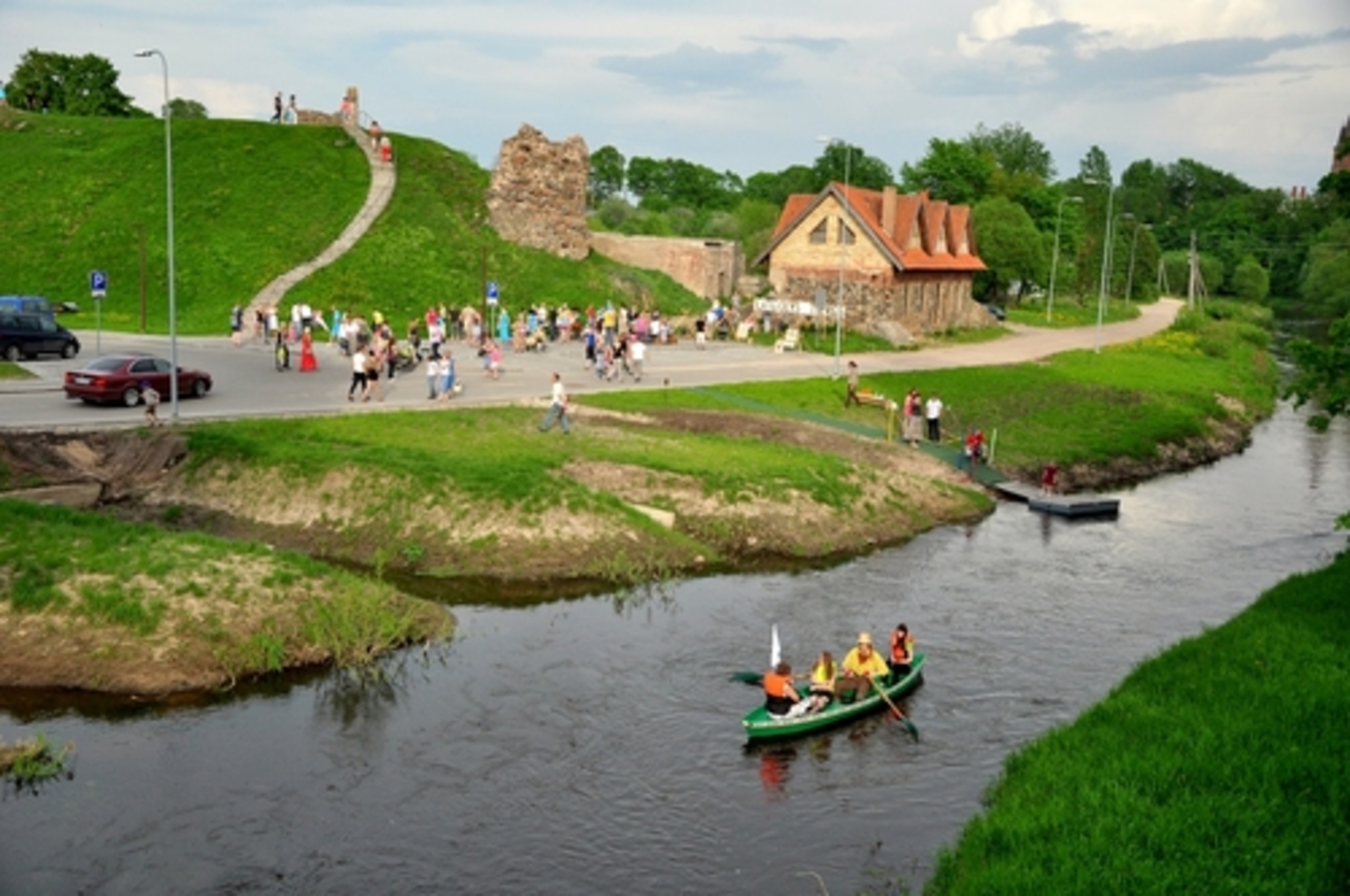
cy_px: 448
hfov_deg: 51.3
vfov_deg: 35.4
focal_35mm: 38
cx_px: 675
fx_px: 1404
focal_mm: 25
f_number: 4
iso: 250
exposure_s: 1/1000
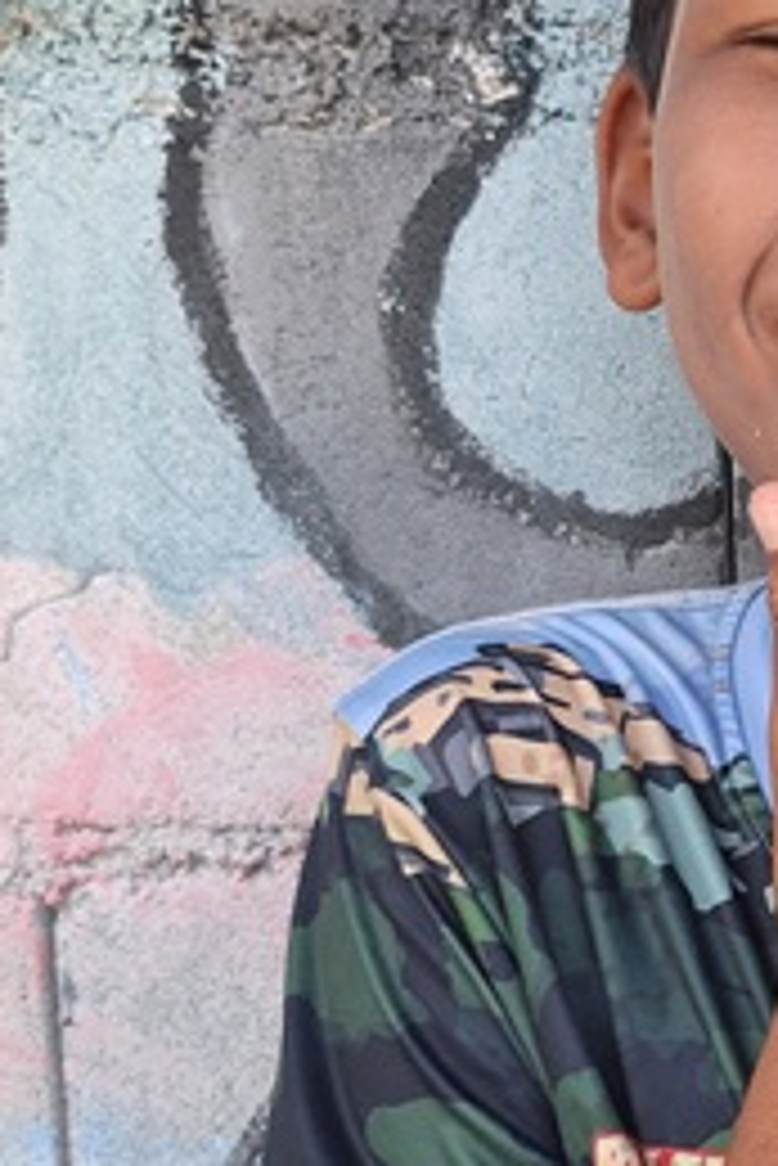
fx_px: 1910
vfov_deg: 33.9
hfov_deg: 20.8
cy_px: 635
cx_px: 1039
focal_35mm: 59
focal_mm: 5.54
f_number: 1.8
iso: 40
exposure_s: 1/161
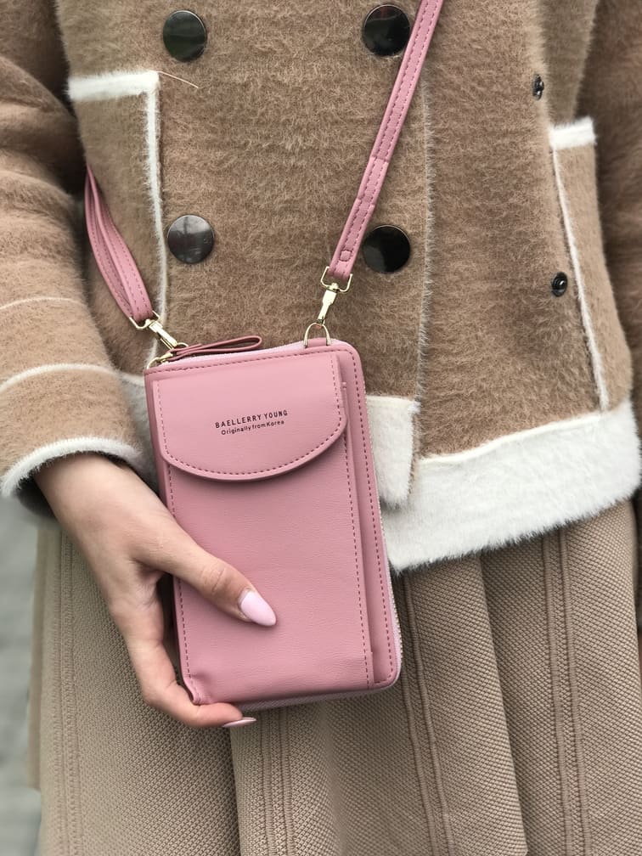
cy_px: 428
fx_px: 1410
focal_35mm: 57
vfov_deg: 33.8
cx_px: 321
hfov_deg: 25.7
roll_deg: +0.0
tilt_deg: -11.6
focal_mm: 6.6
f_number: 2.8
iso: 20
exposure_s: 1/242
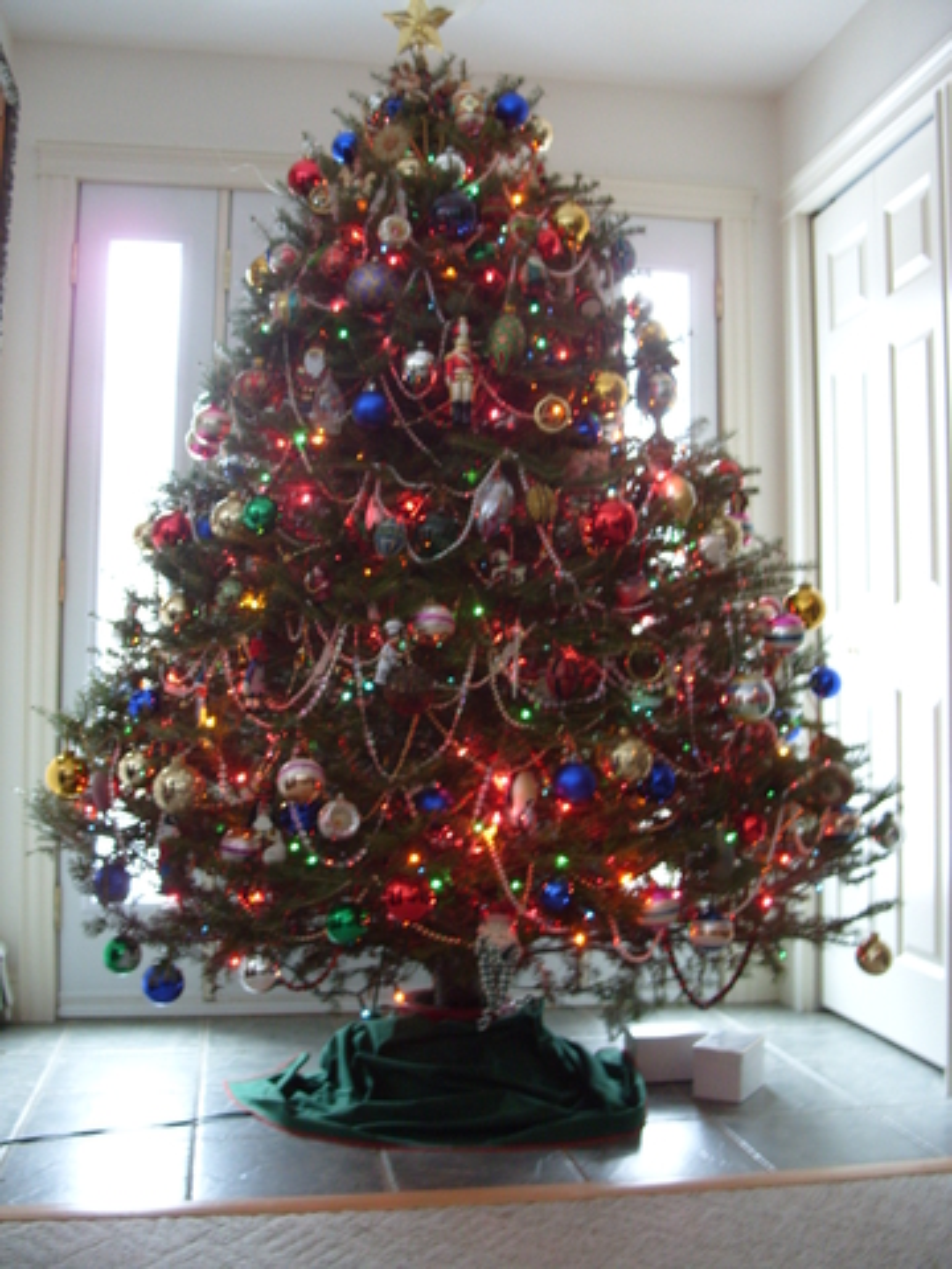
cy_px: 634
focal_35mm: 35
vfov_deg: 52.6
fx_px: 1283
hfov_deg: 40.7
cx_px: 476
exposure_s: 1/8
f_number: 2.8
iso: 200
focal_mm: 7.8
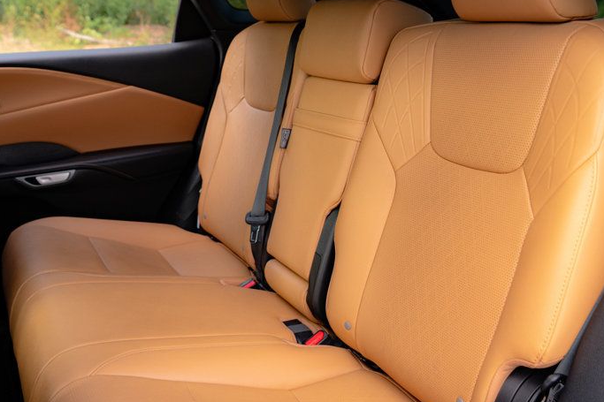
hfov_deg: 53.1
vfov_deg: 36.8
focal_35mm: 36
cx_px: 324
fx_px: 604
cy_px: 174
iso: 500
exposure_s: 1/200
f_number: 4
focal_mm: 24
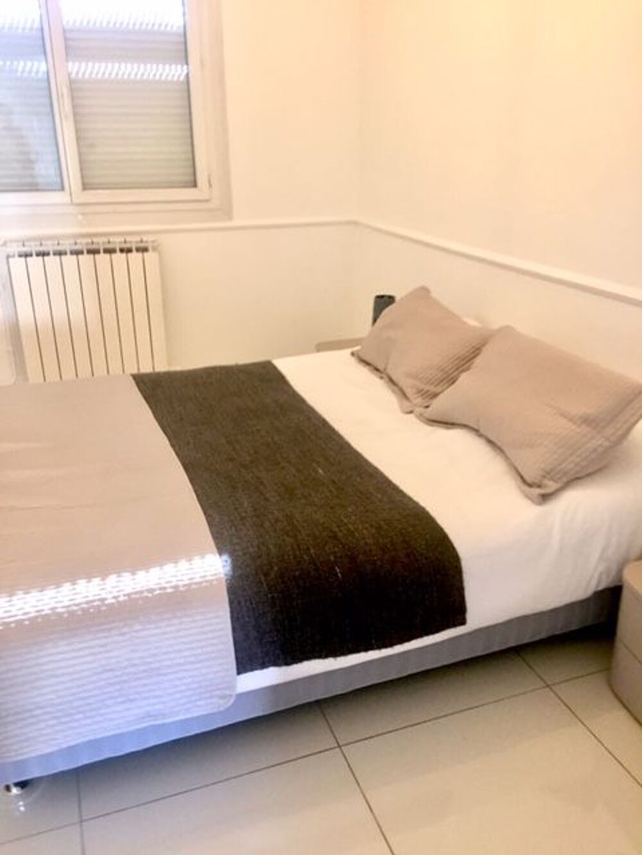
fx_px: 717
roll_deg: -3.1
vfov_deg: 61.7
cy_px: 428
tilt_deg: -20.9
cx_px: 321
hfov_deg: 48.2
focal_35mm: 29
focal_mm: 4.15
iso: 160
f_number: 2.2
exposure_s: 1/33
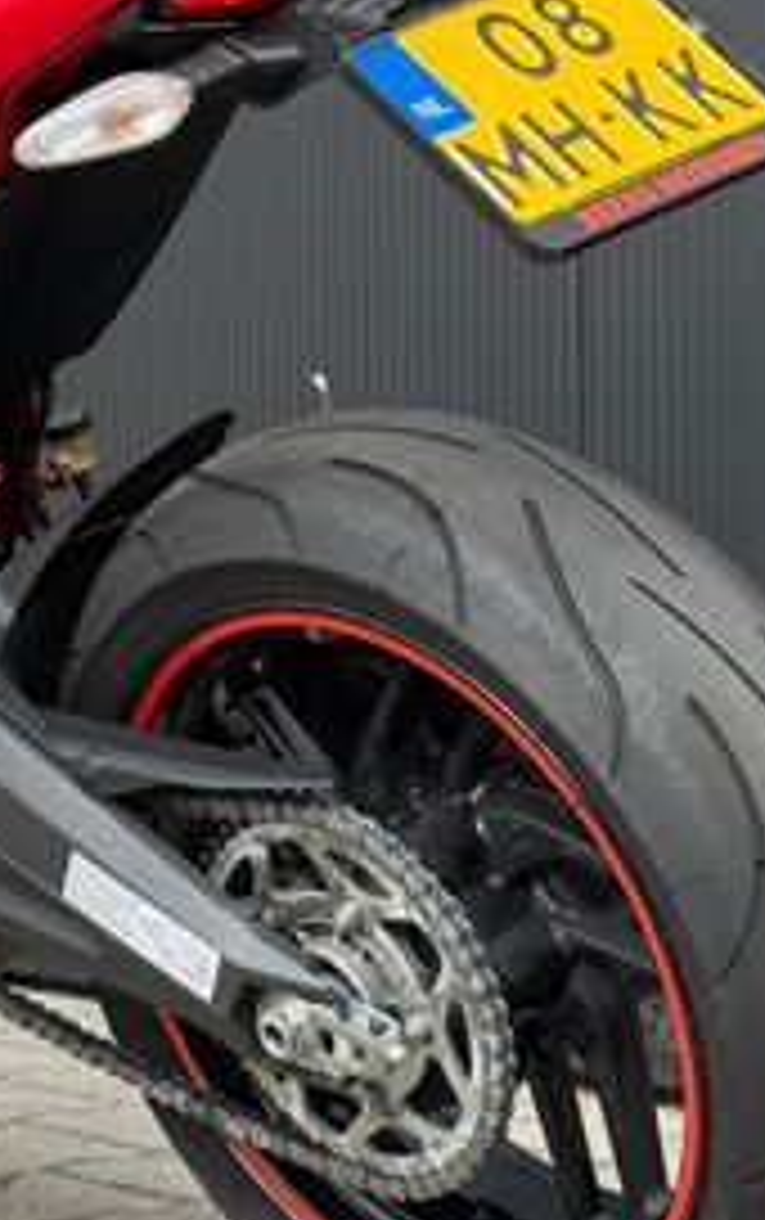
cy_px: 464
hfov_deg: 10.8
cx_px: -99
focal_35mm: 120
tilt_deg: -1.6
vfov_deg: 17.3
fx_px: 3992
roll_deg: +0.7
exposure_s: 1/1167
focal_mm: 6.76
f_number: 1.78
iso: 100
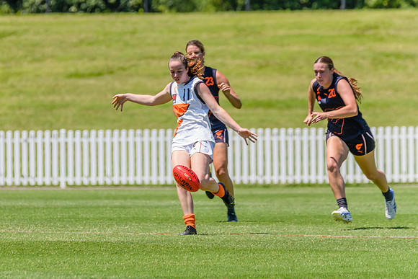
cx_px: 116
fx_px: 8419
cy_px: 146
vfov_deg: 1.9
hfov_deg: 2.8
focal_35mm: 725
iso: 800
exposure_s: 1/2000
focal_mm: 450
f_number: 8
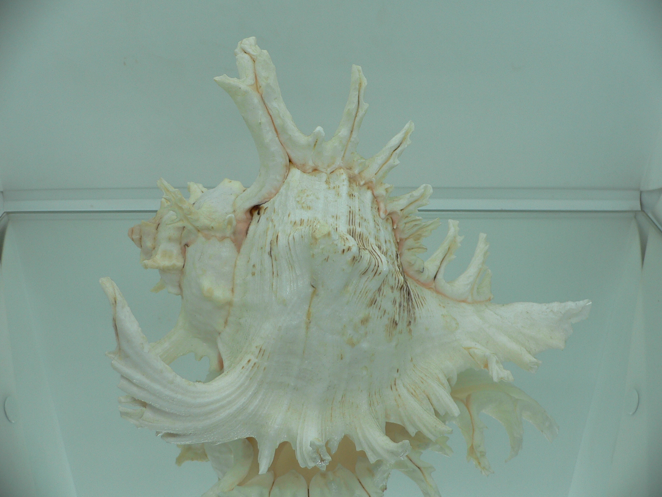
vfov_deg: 40.7
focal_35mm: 35
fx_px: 669
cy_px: 248
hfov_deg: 52.6
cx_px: 331
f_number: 2.8
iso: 80
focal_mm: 4.6
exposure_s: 1/80
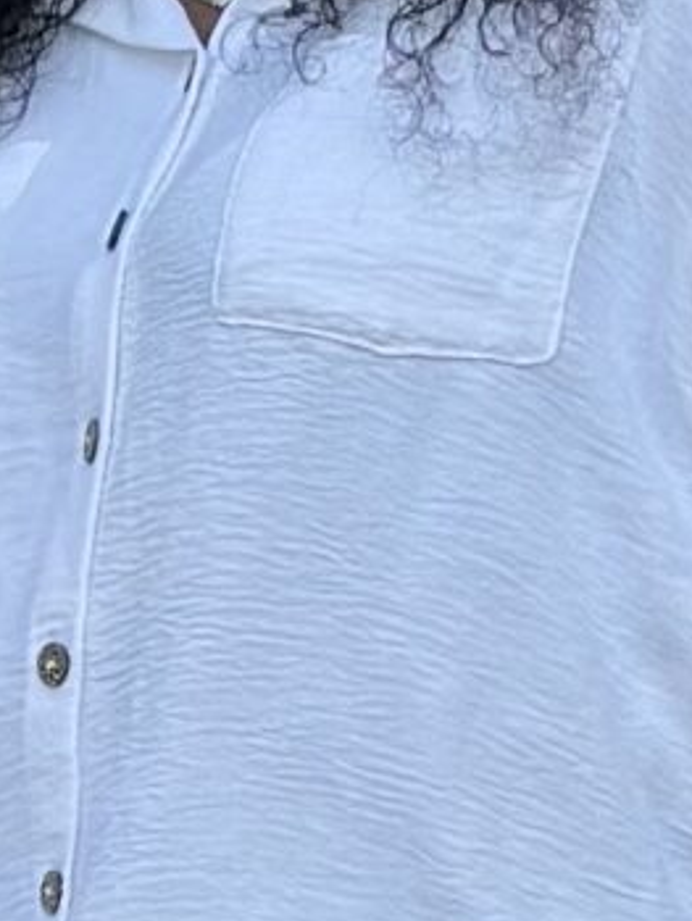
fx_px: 9344
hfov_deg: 4.2
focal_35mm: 351
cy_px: 703
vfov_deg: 5.6
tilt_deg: -9.4
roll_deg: -1.4
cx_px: 158
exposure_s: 1/552
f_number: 1.78
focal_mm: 6.86
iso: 80
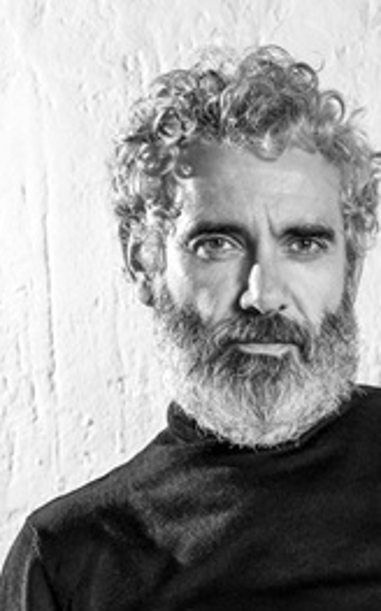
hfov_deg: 9.9
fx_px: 2180
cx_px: 425
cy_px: 775
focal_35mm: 131
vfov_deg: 15.3
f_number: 5
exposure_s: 1/250
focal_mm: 50
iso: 800
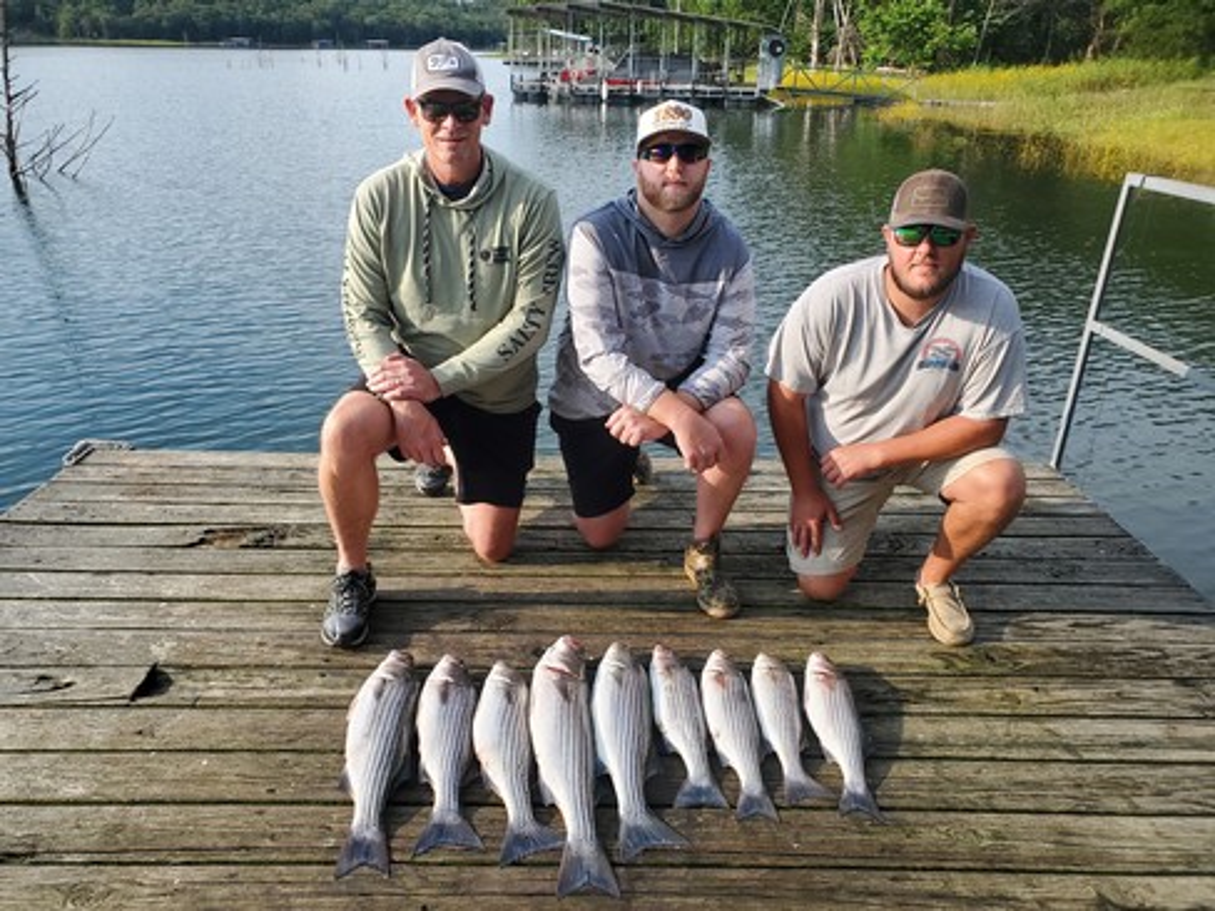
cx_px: 608
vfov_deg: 53.1
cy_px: 456
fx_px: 913
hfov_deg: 67.3
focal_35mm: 26
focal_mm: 4.3
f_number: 2.4
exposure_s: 1/596
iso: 50
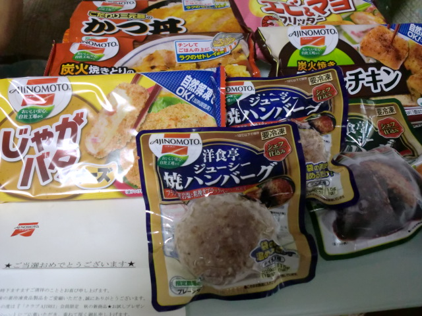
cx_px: 211
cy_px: 158
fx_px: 427
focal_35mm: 35
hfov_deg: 52.6
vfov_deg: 40.7
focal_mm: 6.3
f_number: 3.1
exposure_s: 1/60
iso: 800
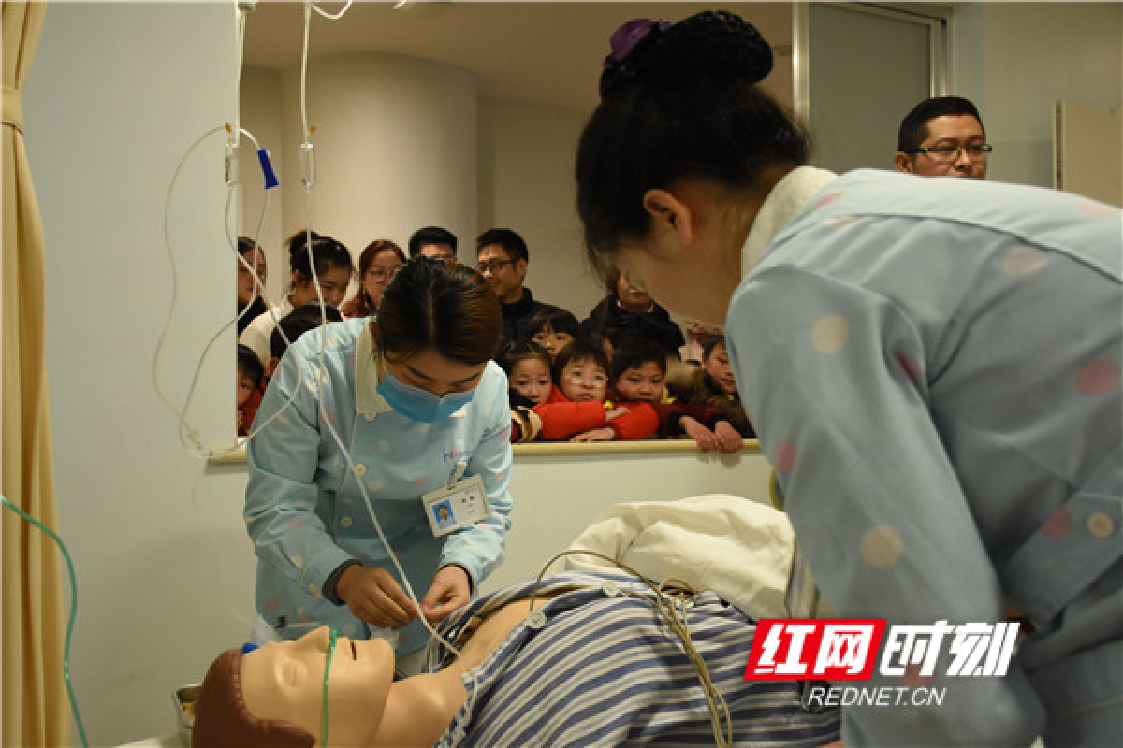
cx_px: 562
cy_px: 374
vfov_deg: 38.4
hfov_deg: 55.1
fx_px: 1076
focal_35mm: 34
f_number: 4
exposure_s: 1/100
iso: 2000
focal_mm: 23
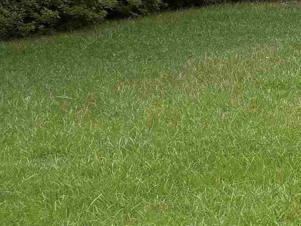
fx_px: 1000
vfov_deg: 12.0
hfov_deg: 13.8
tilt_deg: +2.4
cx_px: 651
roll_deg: -0.8
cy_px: -157
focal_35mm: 115
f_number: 1.6
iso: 50
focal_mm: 5.96
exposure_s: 1/687
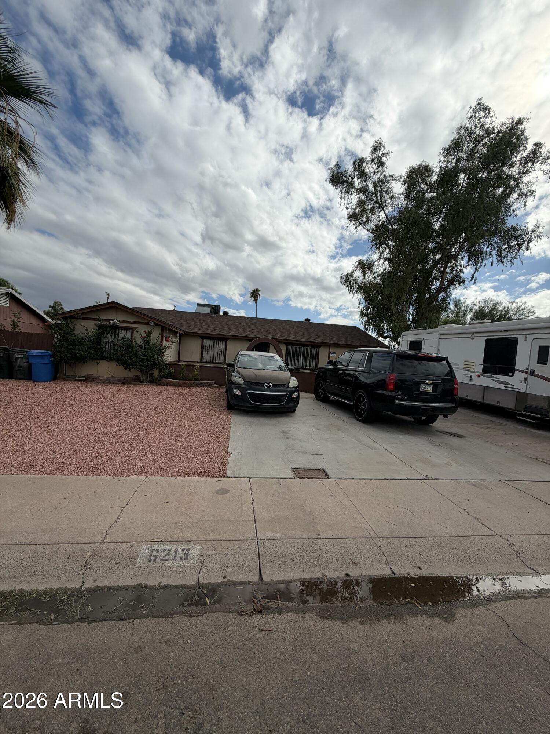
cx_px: 275
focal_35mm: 14
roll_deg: -3.5
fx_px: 297
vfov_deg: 102.1
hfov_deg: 85.7
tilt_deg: -0.7
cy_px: 367
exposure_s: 1/1848
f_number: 2.2
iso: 20
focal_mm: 2.22
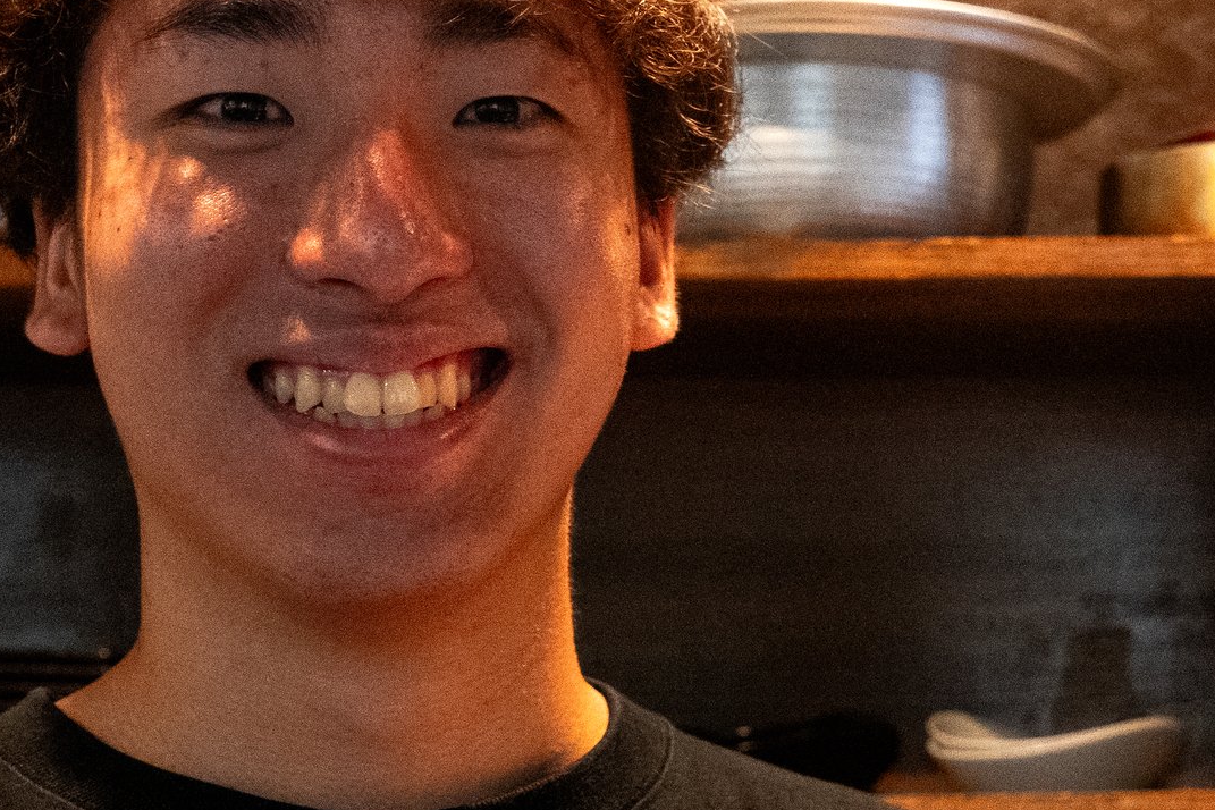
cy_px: 382
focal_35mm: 98
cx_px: 1091
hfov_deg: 20.4
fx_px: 3307
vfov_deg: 14.0
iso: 12800
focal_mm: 35
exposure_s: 1/50
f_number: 7.1
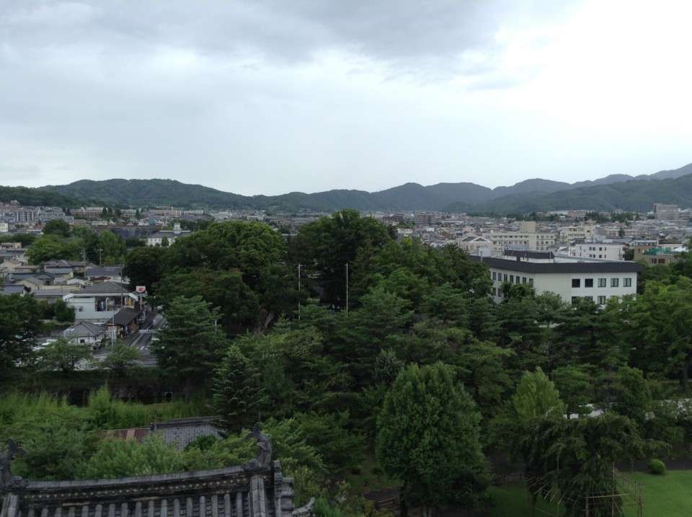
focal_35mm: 33
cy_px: 258
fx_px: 659
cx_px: 346
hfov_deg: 55.4
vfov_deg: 42.8
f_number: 2.4
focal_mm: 3.3
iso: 25
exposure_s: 1/268
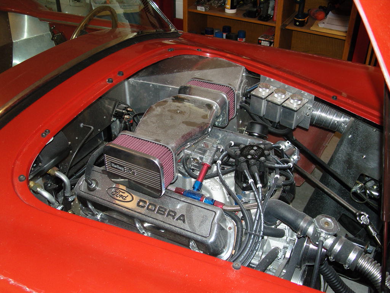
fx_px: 428
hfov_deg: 49.0
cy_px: 146
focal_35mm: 38
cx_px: 195
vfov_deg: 37.7
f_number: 2.8
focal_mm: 7.8
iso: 100
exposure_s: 1/40
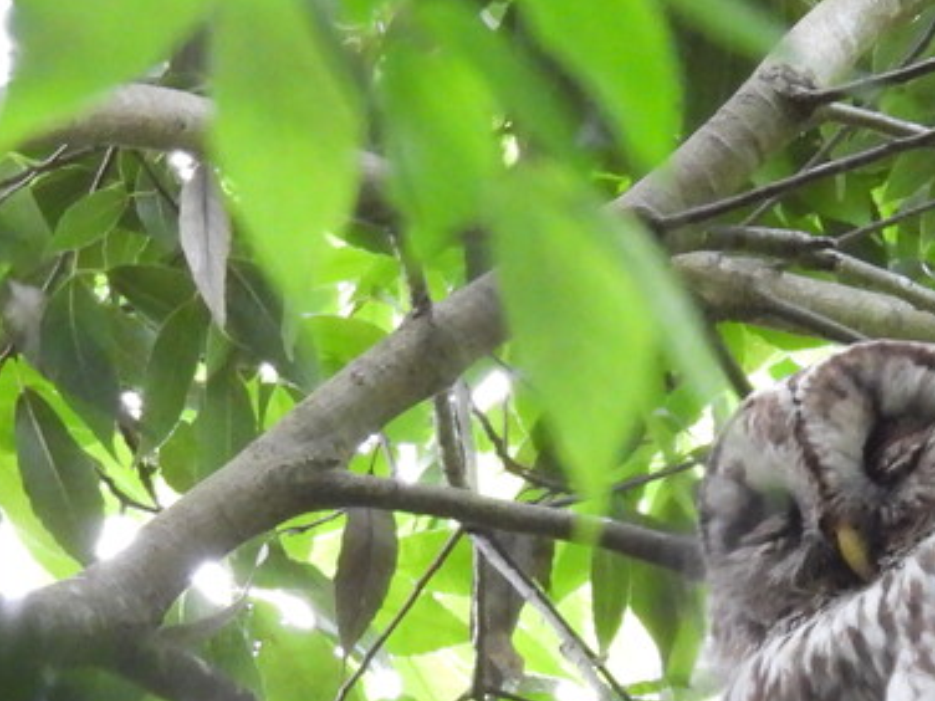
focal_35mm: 2383
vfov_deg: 0.6
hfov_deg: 0.8
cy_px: 669
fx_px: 64366
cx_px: 850
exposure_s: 1/40
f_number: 5.6
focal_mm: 125
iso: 800
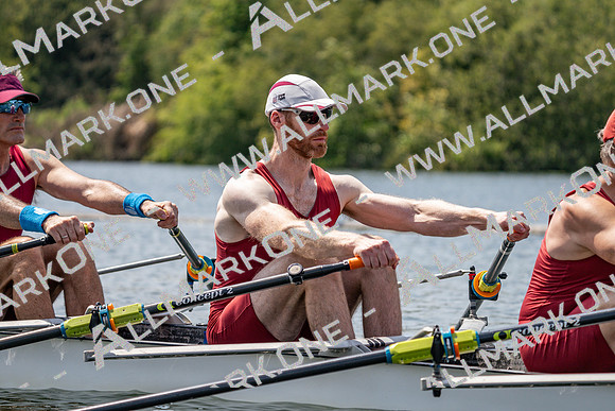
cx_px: 308
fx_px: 3417
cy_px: 206
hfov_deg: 10.3
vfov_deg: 6.9
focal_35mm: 200
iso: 200
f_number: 5.6
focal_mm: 200
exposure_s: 1/1600
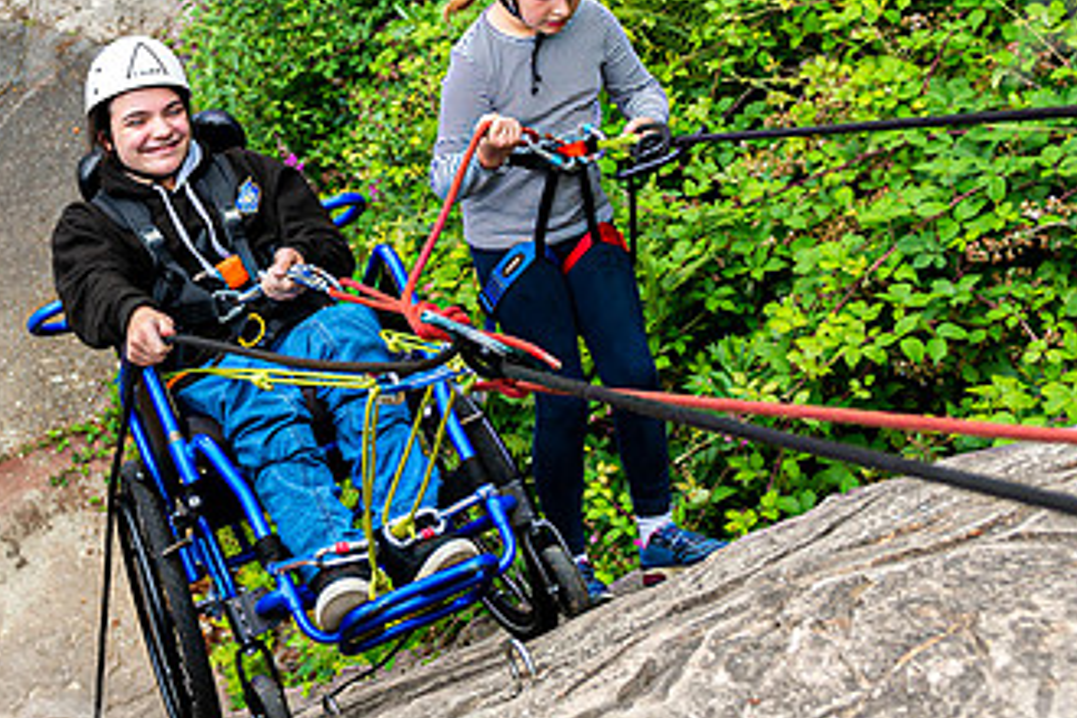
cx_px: 254
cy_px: 206
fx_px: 1944
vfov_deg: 20.8
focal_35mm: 65
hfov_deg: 30.4
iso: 100
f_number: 4
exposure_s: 1/200
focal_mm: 28
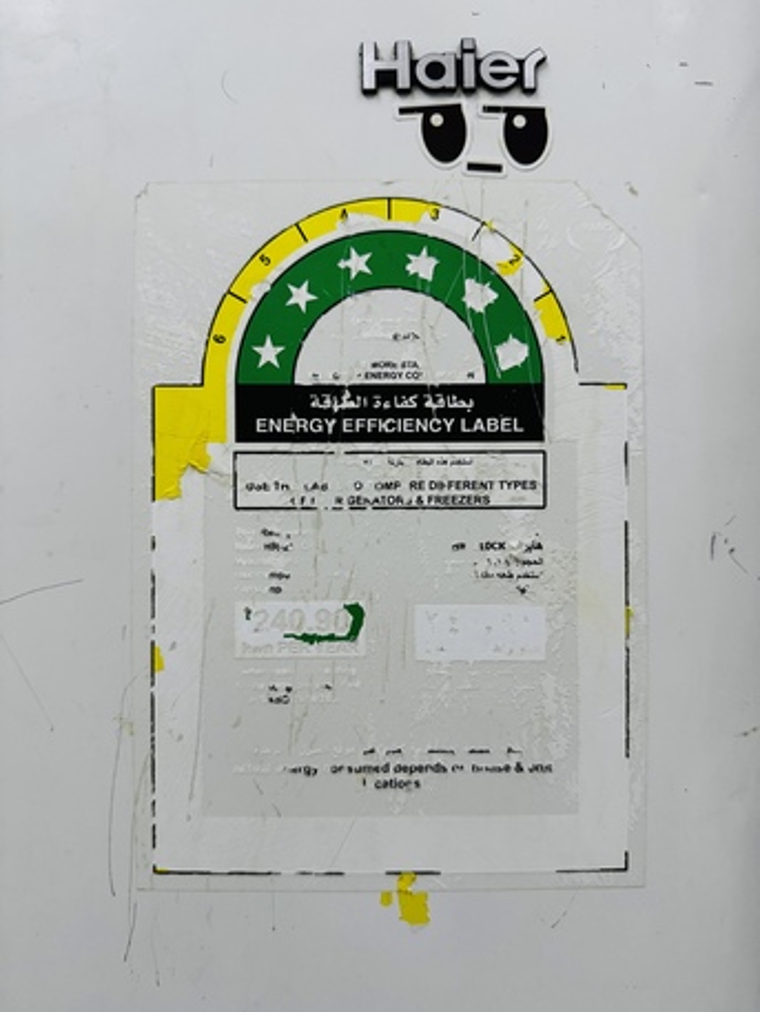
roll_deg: -0.4
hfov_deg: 56.8
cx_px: 380
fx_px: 702
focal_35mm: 24
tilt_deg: -0.4
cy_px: 506
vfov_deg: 71.6
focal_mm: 6.76
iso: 400
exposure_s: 1/60
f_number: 1.78
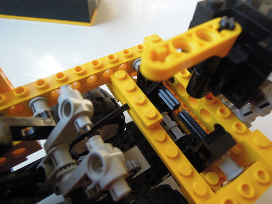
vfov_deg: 56.8
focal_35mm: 24
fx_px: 189
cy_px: 102
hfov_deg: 71.6
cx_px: 136
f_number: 2.8
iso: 160
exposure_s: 1/160
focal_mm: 4.3
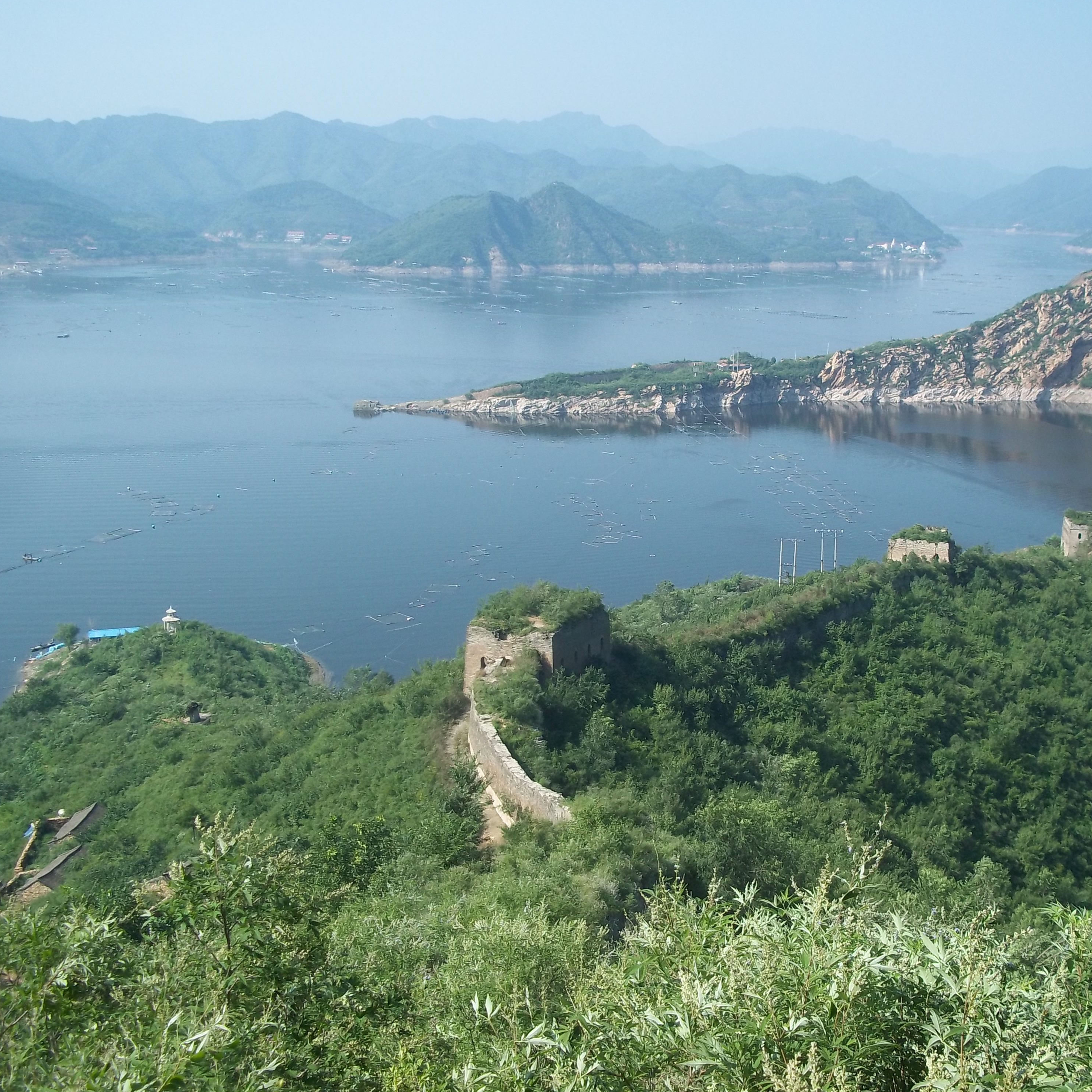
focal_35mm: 43
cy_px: 543
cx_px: 699
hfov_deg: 38.9
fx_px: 1535
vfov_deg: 39.2
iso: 80
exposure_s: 1/125
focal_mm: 6.5
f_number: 8
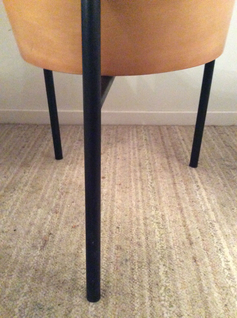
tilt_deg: -29.3
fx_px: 293
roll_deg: +1.3
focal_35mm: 32
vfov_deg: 56.9
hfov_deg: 44.1
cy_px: 159
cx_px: 118
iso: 800
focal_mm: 3.3
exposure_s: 1/17
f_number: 2.4
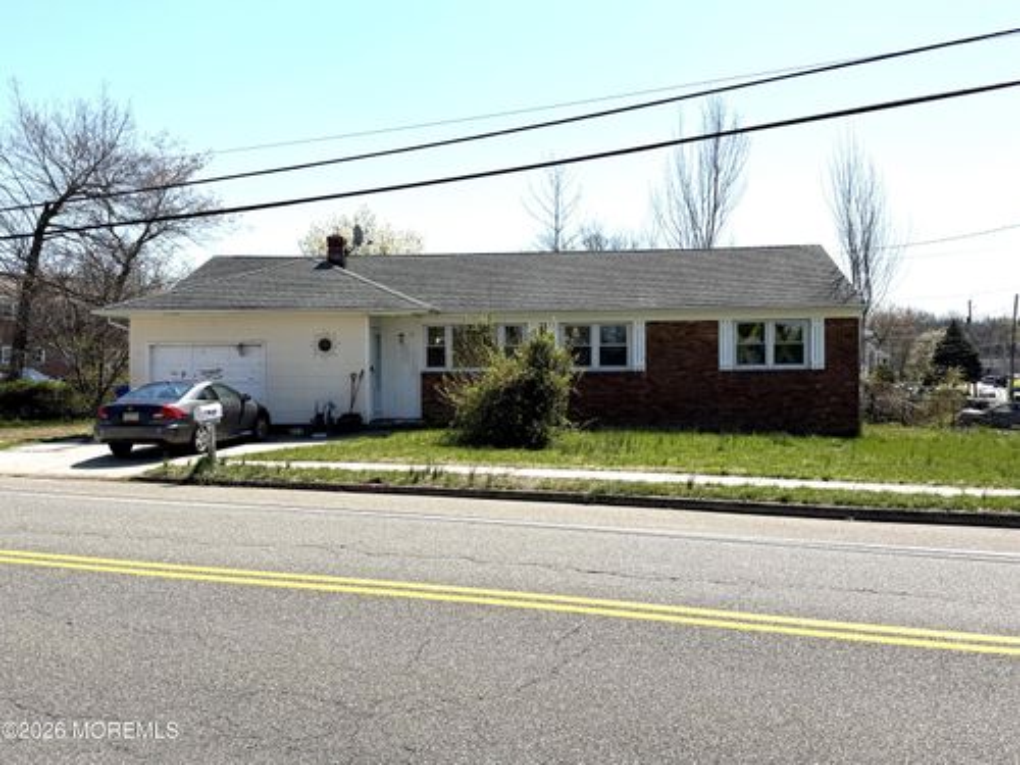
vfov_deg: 42.9
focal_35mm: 33
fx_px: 972
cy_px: 382
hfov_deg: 55.4
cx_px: 510
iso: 80
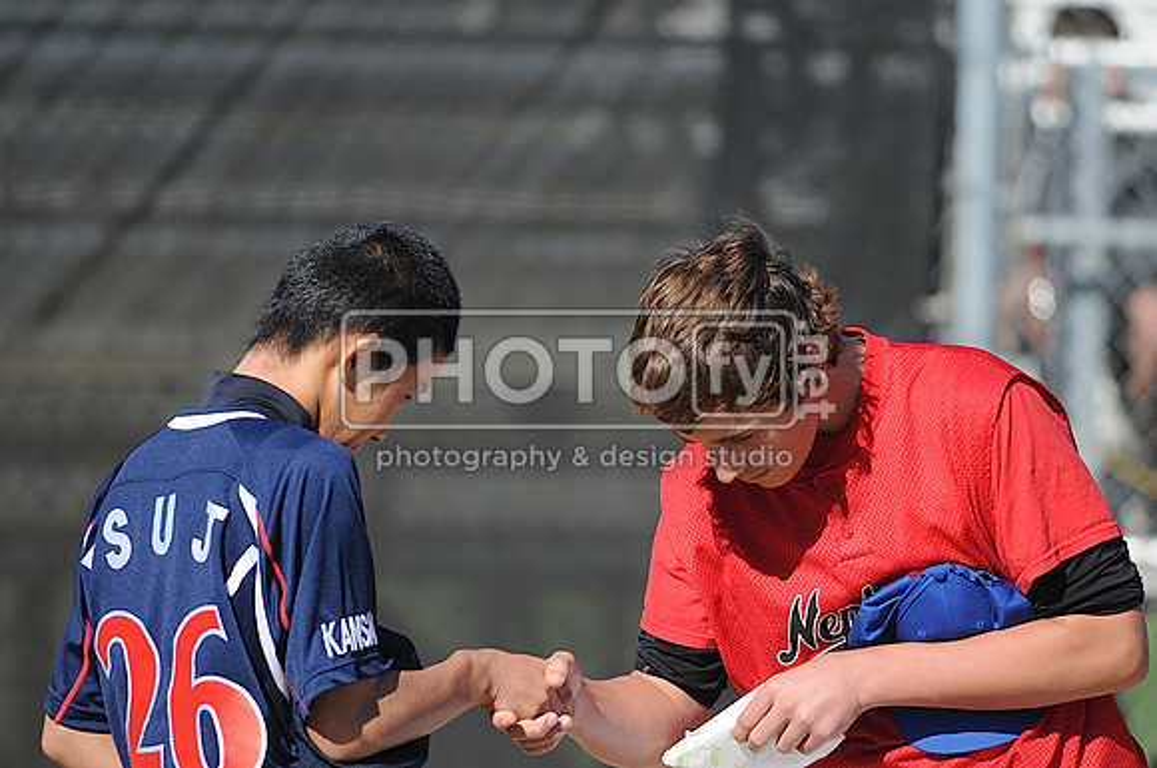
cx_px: 578
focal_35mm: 450
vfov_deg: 3.0
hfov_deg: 4.6
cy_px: 384
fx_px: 14442
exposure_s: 1/1600
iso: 200
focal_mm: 300
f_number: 4
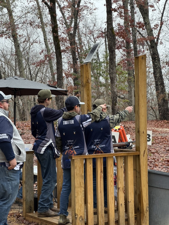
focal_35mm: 77
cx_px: 84
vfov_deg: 25.3
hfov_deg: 19.1
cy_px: 112
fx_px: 501
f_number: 2.8
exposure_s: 1/99
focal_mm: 9
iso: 64
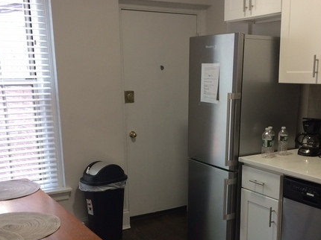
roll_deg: +0.9
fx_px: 417
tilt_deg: -18.6
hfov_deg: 42.0
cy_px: 170
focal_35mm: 45
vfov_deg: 31.8
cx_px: 183
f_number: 2.2
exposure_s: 1/30
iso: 80
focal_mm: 4.15
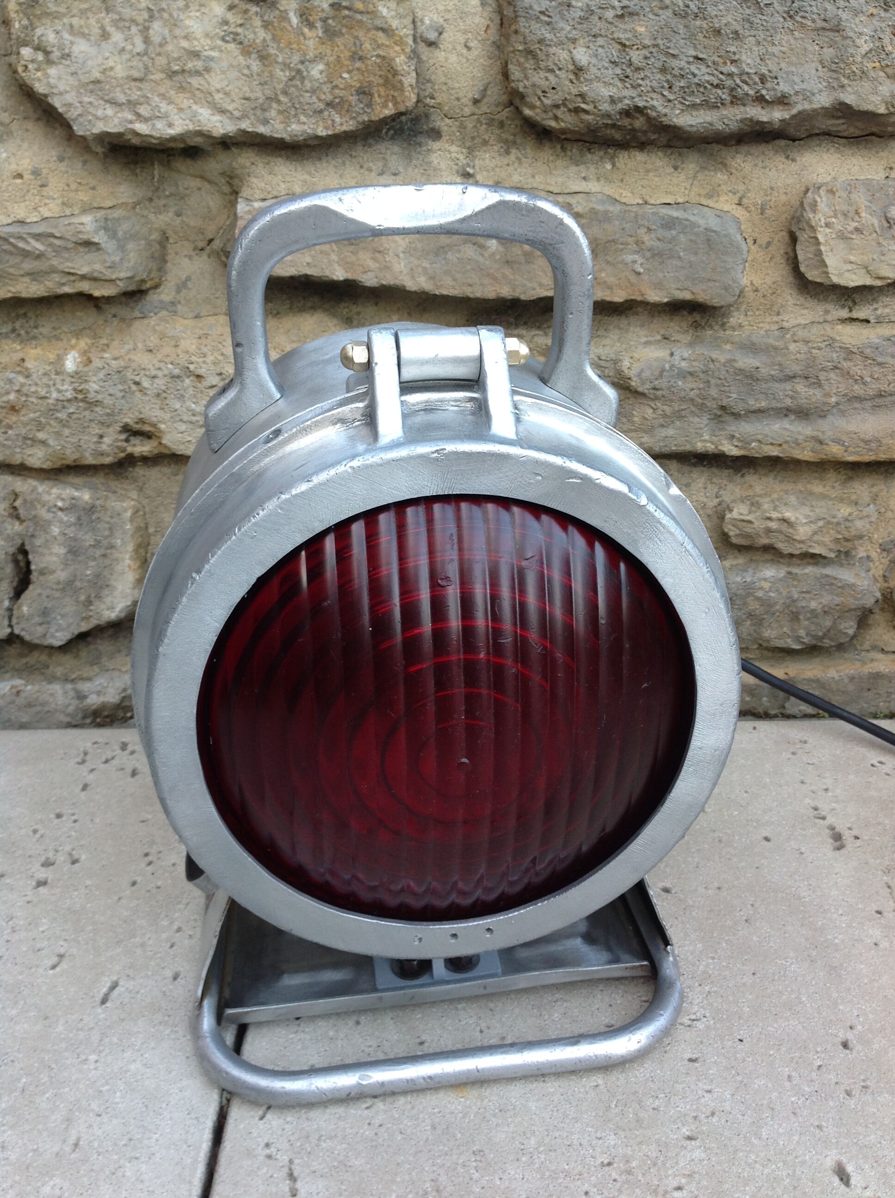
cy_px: 599
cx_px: 448
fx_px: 1210
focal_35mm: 35
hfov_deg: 40.6
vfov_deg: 52.7
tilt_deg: -25.2
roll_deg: +2.5
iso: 50
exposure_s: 1/30
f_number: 2.4
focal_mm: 4.28
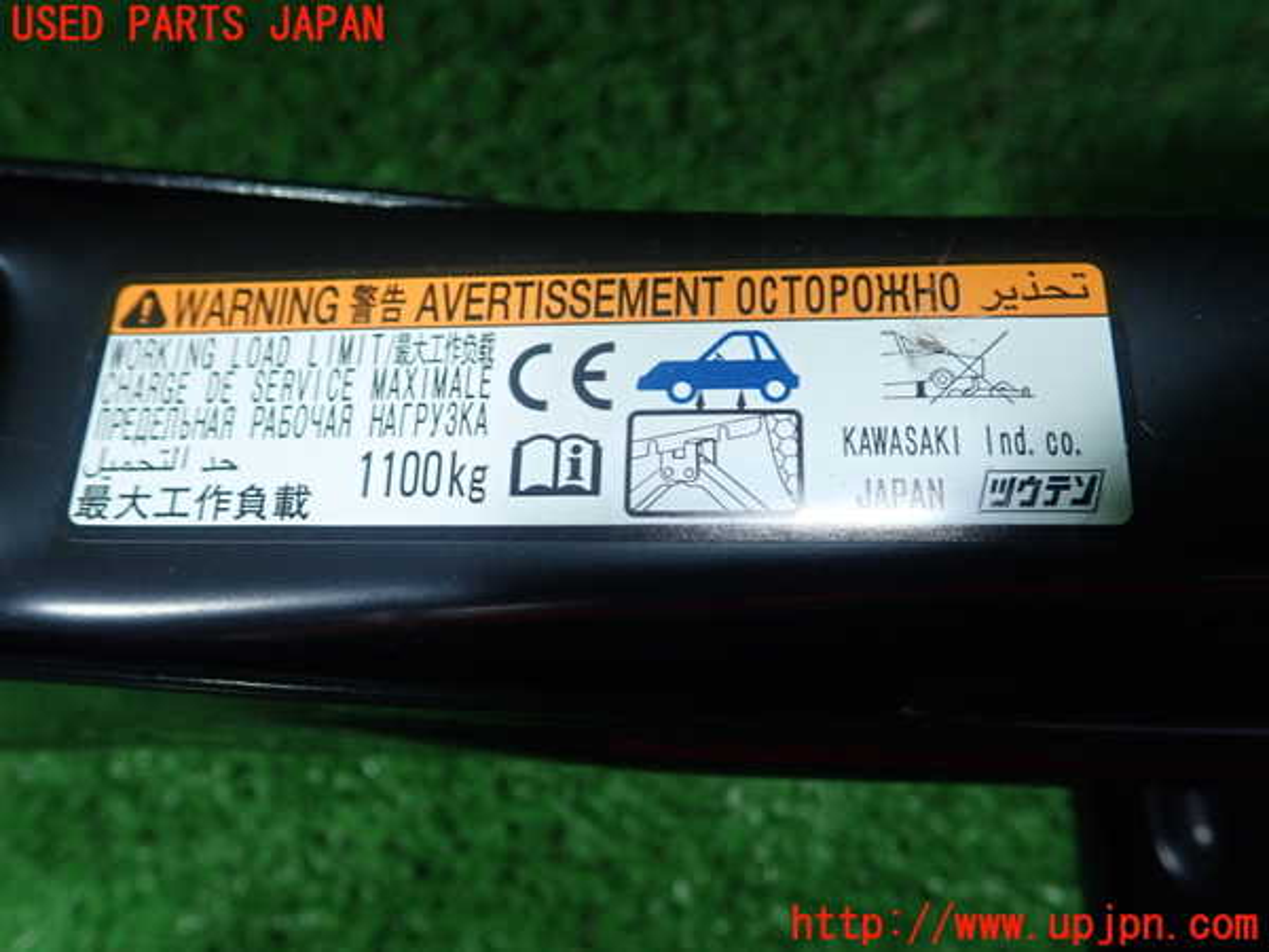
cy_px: 476
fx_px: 1100
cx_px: 634
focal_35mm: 30
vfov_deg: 46.8
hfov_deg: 60.0
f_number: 2.3
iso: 320
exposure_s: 1/125
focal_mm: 5.5
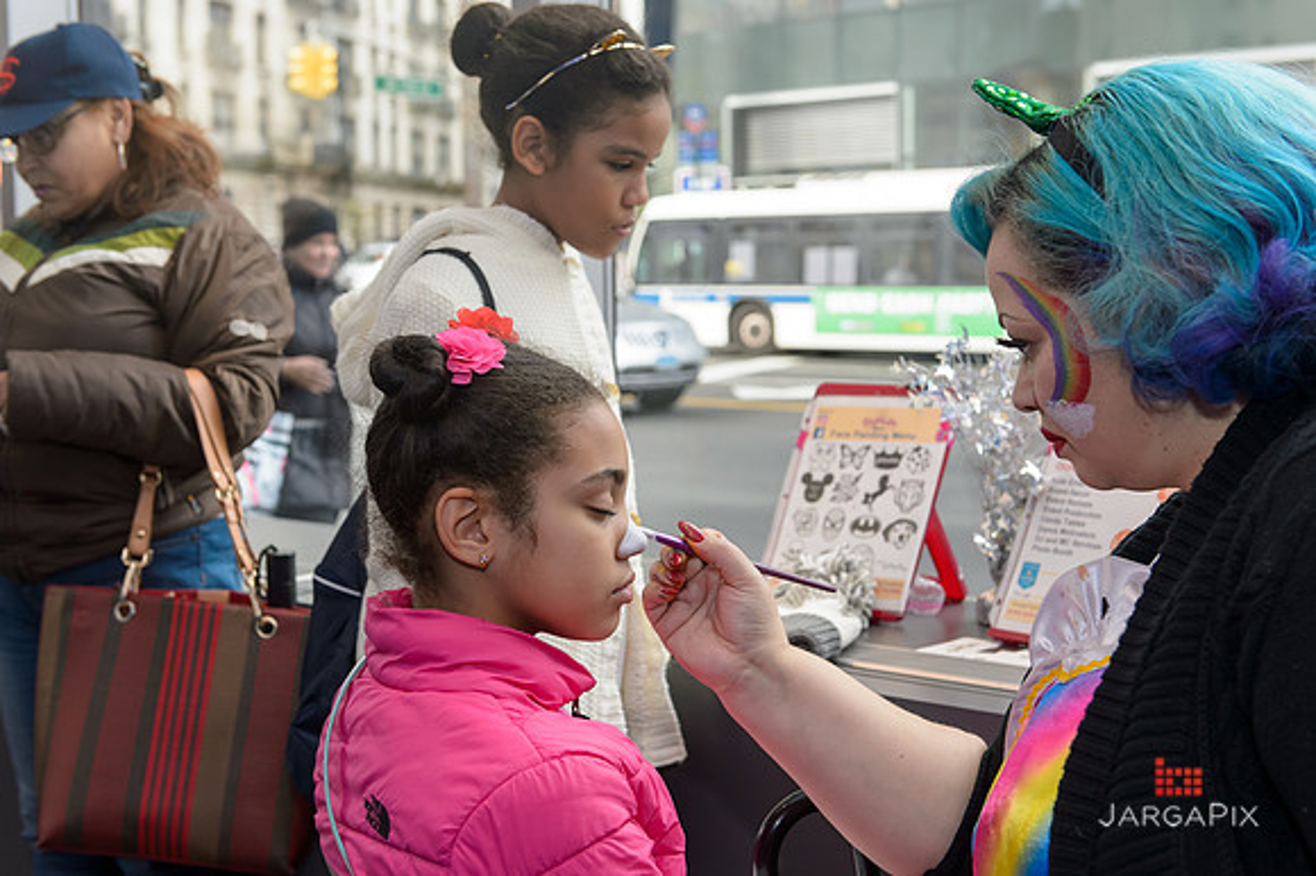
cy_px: 438
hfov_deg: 39.6
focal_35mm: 50
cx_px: 658
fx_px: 1827
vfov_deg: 27.0
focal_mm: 50
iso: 800
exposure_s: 1/160
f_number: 4.5
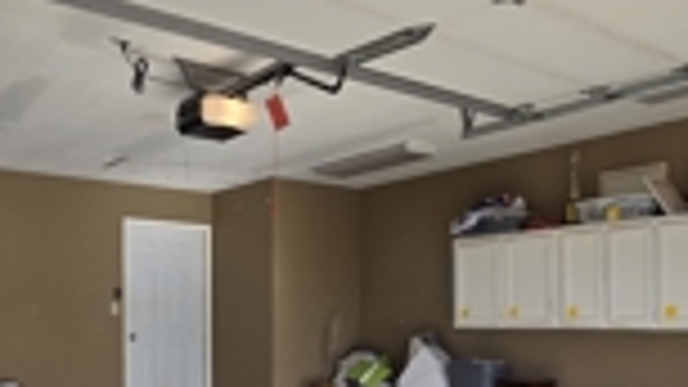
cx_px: 315
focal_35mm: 37
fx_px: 675
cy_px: 333
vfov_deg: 30.8
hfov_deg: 53.9
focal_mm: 2.2
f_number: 2.2
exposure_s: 1/705
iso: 50
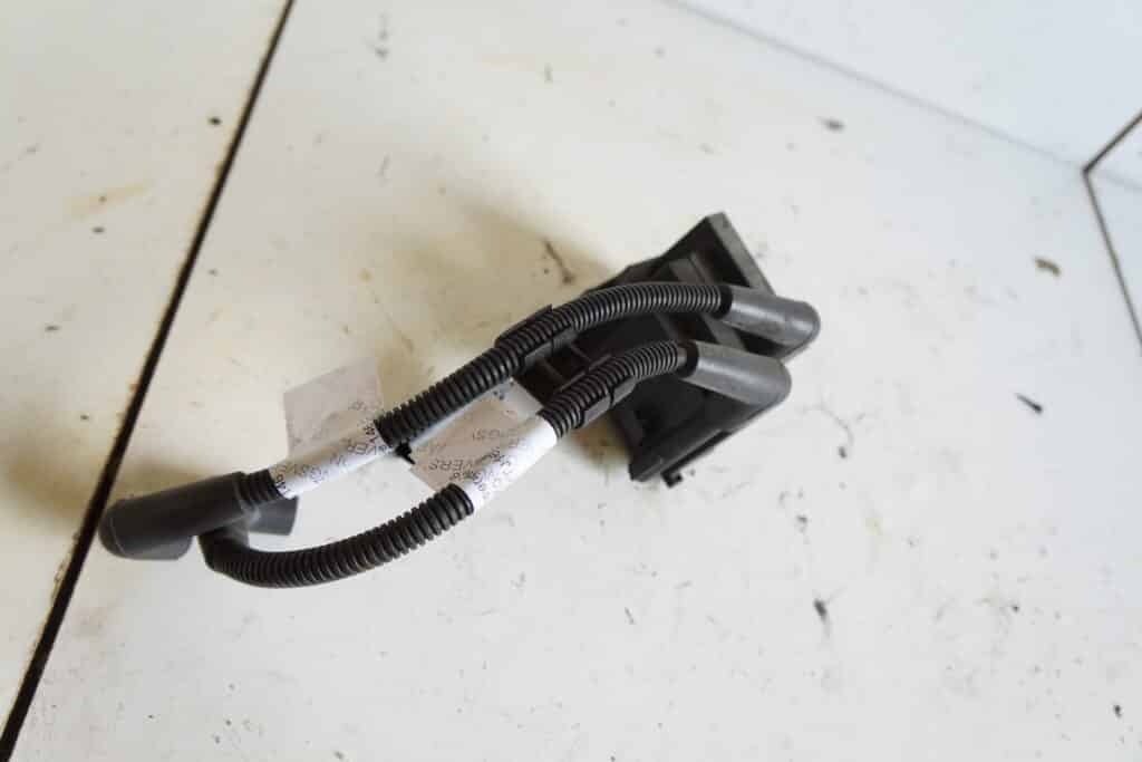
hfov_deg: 57.2
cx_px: 571
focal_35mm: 33
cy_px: 381
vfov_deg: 40.0
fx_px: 1047
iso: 400
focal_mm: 22
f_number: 4
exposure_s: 1/60
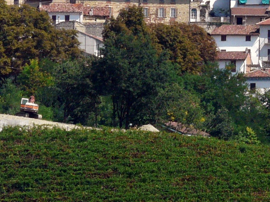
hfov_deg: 3.1
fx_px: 4985
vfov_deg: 2.3
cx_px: 336
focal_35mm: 639
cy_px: -78
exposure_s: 1/500
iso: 100
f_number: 6.3
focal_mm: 30.6
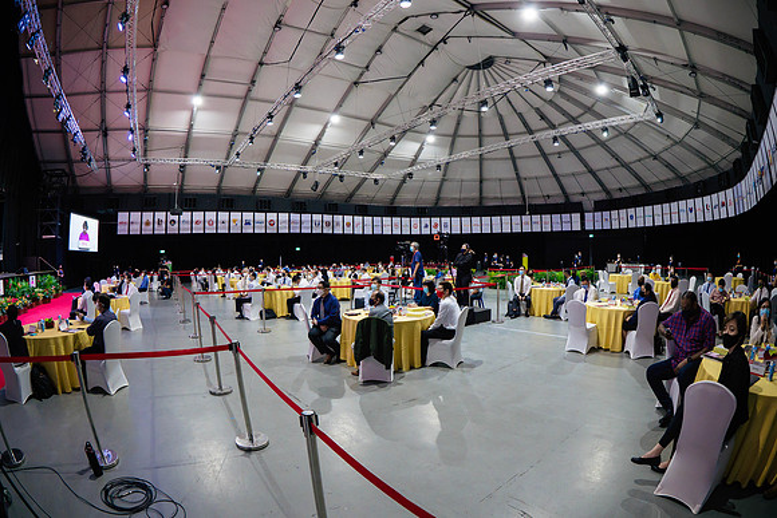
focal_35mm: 17
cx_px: 388
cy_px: 259
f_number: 2.8
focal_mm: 8
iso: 640
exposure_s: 1/50
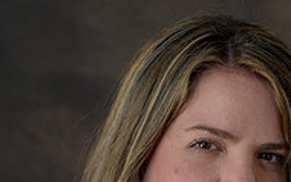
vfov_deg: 5.2
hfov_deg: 8.3
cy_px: 277
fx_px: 1992
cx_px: 224
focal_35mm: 251
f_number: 4.5
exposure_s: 1/100
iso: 400
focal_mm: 104
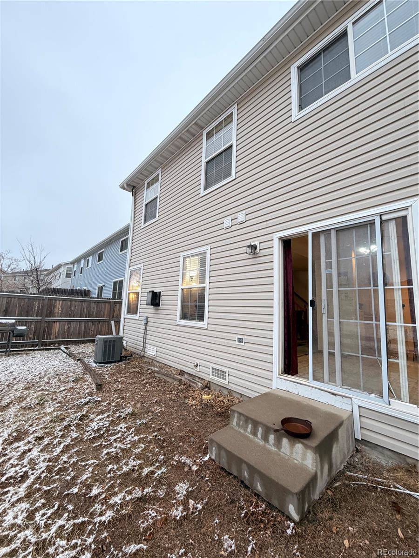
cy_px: 279
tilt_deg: +9.2
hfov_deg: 85.7
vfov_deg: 102.1
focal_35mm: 14
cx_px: 210
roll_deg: -1.5
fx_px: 226
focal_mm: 2.22
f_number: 2.2
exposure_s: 1/60
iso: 400
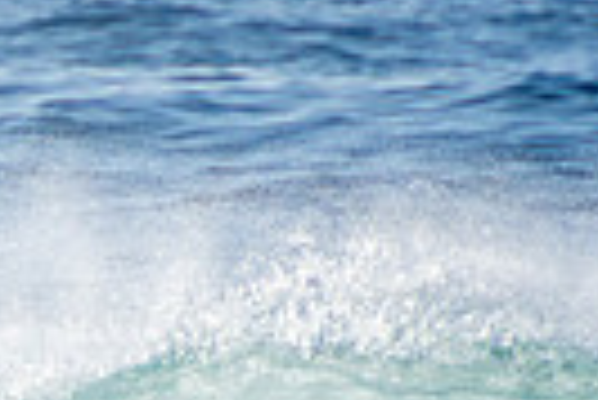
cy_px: 730
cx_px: -585
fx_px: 43502
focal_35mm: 2616
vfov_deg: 0.5
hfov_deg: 0.8
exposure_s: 1/2000
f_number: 5.6
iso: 250
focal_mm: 400
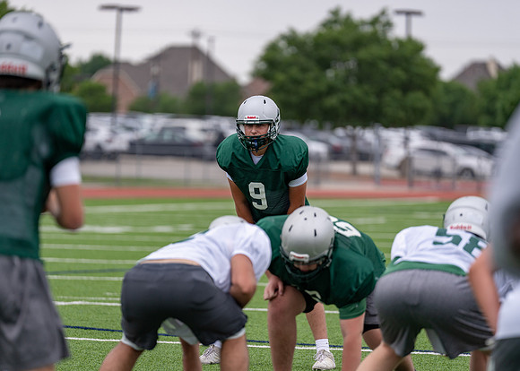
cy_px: 186
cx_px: 260
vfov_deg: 6.7
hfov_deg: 9.3
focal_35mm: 216
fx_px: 3190
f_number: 2.8
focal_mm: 200
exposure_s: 1/2500
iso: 200
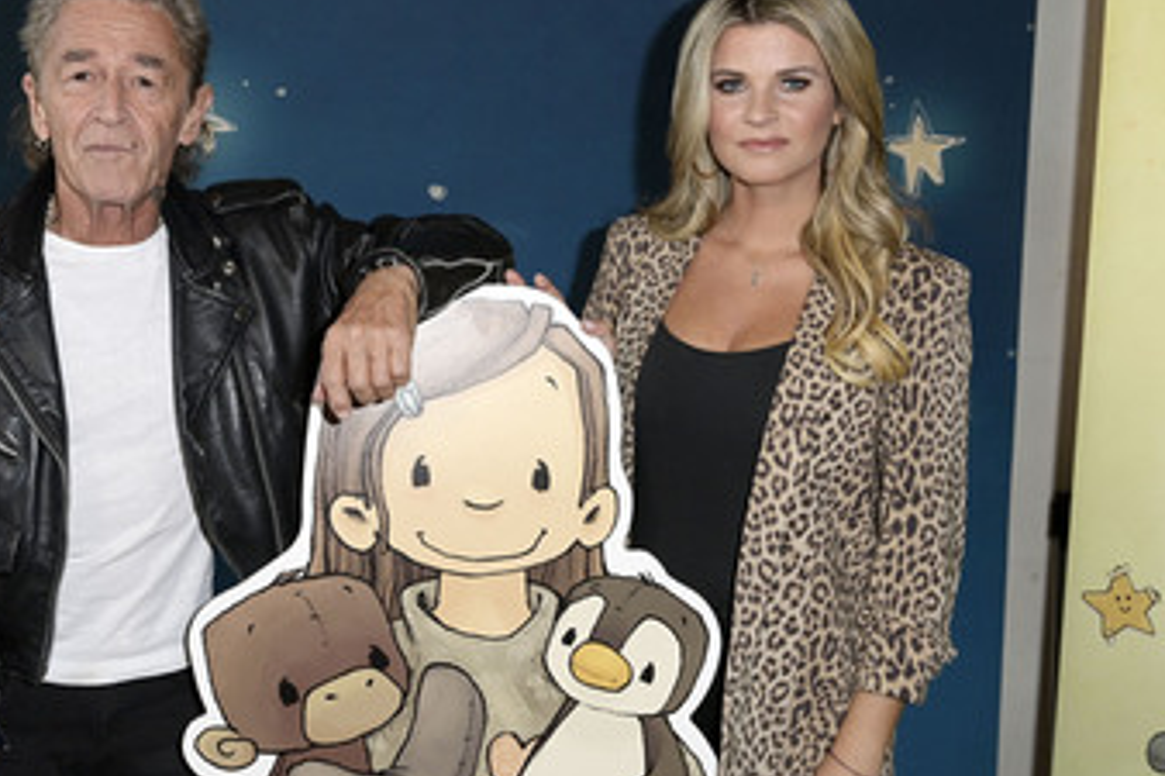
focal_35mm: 48
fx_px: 1553
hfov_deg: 40.7
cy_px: 400
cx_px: 398
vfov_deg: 28.0
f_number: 5
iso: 1000
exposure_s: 1/250
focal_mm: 36
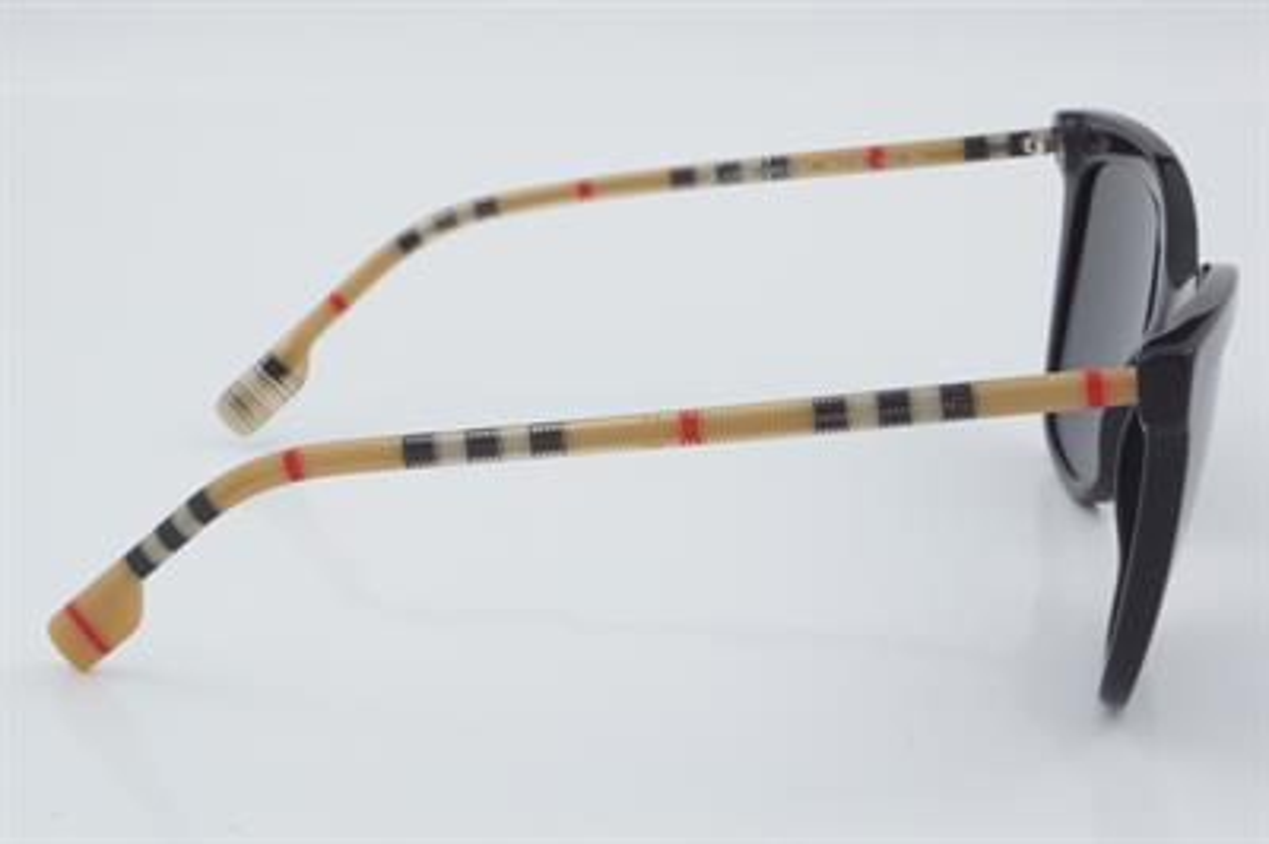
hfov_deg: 27.0
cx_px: 634
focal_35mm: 75
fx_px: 2642
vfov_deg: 18.2
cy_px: 422
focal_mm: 50
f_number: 32
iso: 100
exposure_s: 1/4
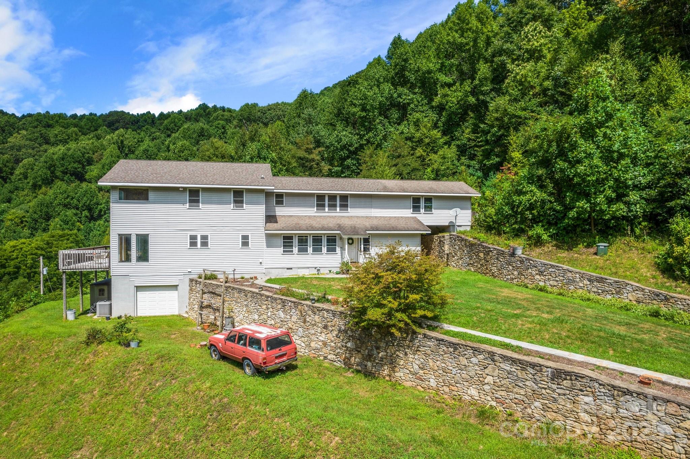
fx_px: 422
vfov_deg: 57.2
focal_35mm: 22
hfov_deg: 78.6
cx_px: 345
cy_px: 230
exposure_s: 1/1600
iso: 100
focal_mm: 8.38
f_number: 2.8
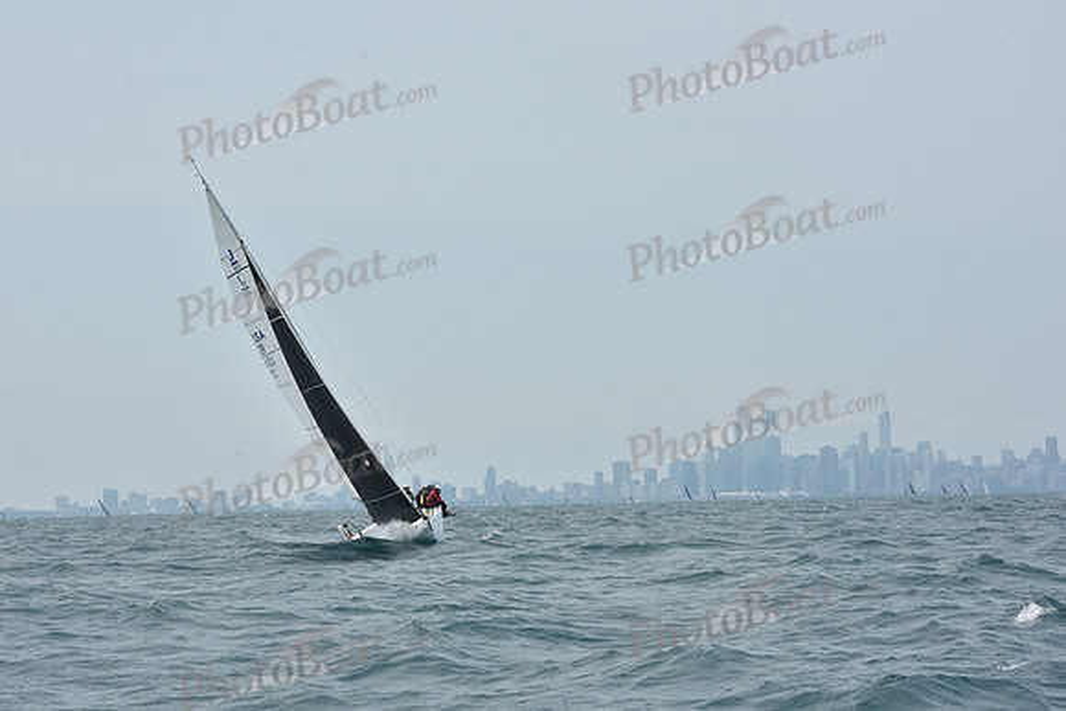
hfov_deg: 23.6
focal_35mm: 86
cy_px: 356
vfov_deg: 15.9
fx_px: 2547
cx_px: 533
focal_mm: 86
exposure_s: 1/800
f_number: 11
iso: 250
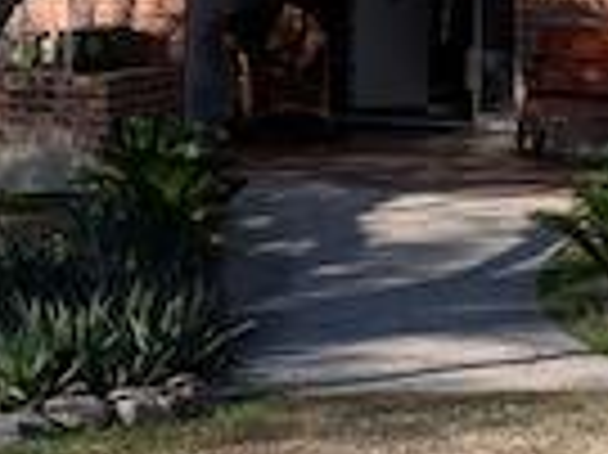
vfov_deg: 11.9
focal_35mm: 123
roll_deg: -0.6
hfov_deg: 15.3
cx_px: -185
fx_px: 2158
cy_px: 45
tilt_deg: -3.3
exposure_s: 1/887
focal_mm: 4.25
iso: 25
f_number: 1.8
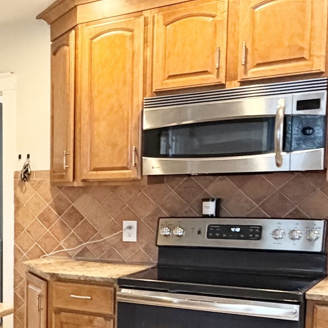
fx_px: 632
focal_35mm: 59
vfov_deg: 28.6
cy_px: 248
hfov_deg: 23.3
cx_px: -165
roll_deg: +1.8
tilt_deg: -5.2
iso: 320
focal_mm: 2.22
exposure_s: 1/60
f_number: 2.2
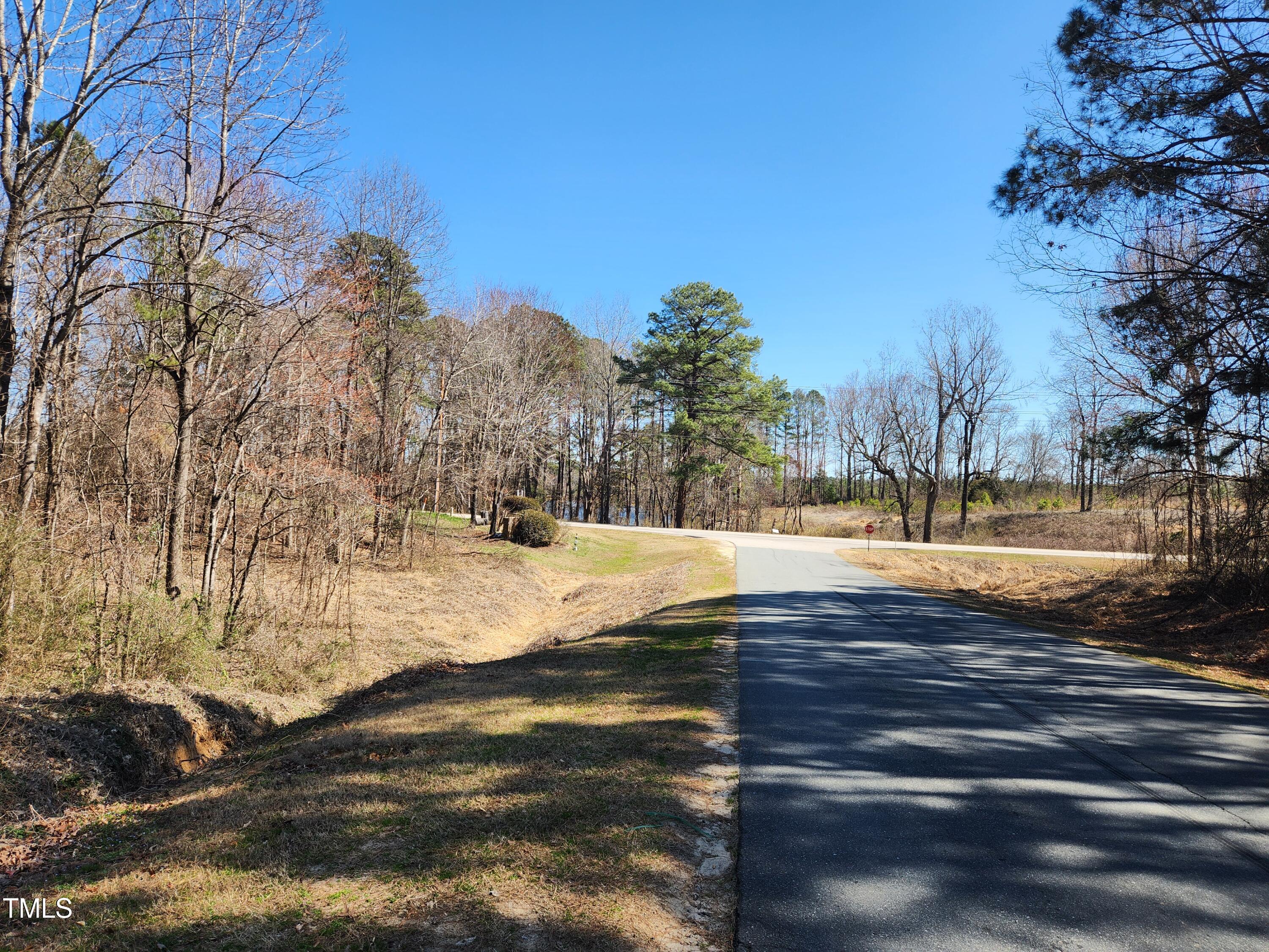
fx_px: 843
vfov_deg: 58.9
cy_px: 476
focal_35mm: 23
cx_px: 634
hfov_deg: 73.9
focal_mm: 5.4
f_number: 1.8
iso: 20
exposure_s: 1/761
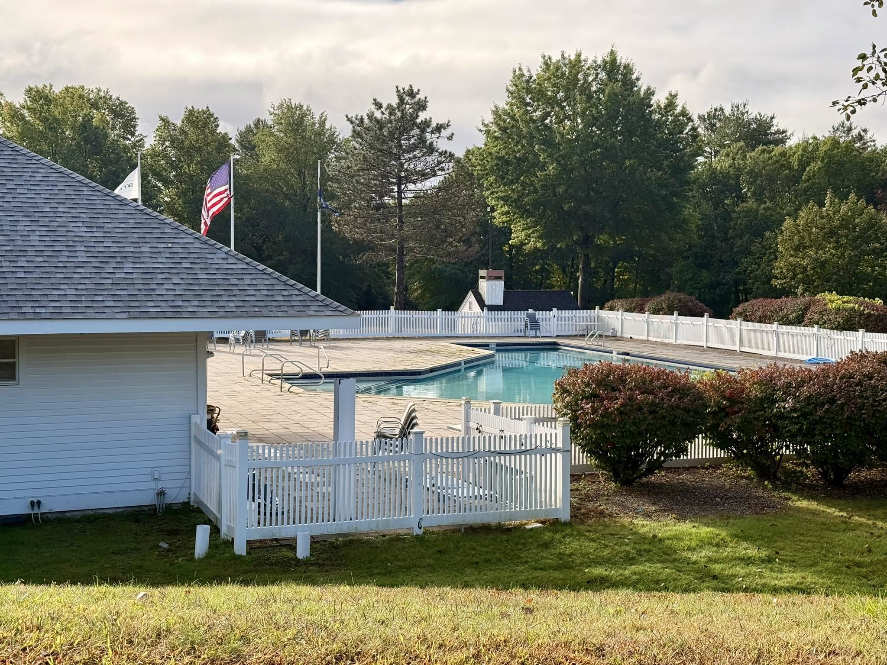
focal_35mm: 48
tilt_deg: -2.8
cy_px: 332
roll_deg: -1.1
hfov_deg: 39.7
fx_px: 1230
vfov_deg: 30.3
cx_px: 444
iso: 100
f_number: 1.78
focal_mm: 6.76
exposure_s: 1/2865
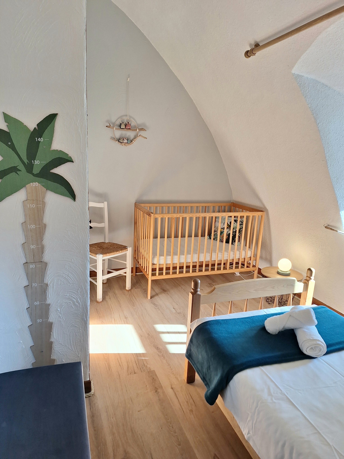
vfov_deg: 73.9
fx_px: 305
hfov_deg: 58.9
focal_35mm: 23
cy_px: 230
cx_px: 172
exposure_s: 1/100
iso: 50
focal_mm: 5.54
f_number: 1.8
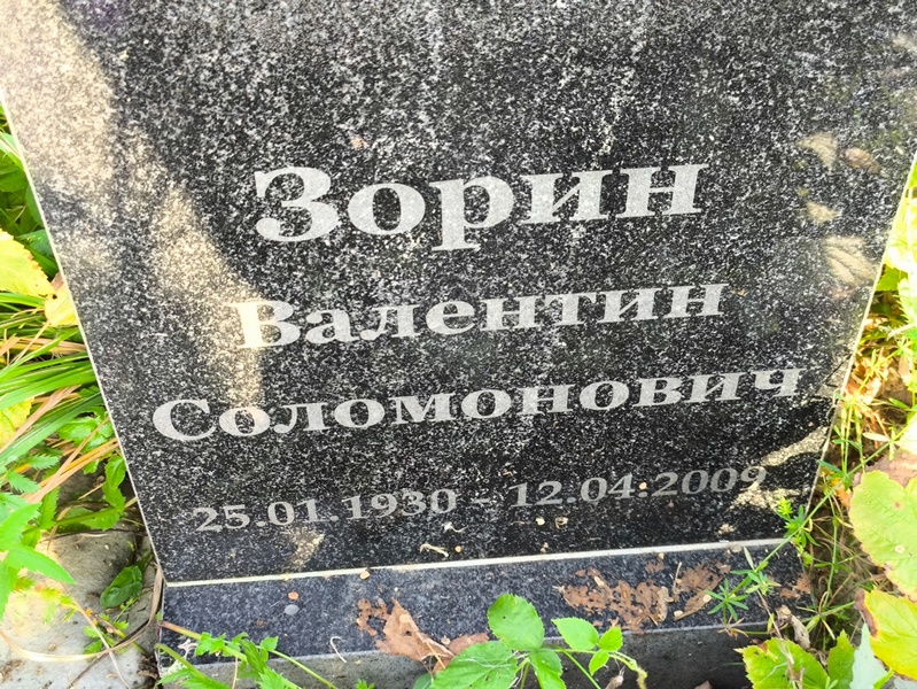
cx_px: 458
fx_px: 1325
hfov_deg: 38.2
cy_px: 344
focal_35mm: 50
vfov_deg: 29.1
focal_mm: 4.71
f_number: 1.7
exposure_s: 1/50
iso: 64
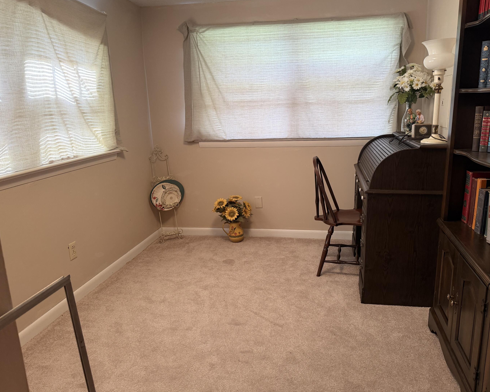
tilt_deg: -13.5
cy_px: 191
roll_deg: +1.4
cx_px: 265
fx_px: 377
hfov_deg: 65.9
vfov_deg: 54.9
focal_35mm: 26
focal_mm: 6.76
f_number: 1.78
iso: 250
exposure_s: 1/60
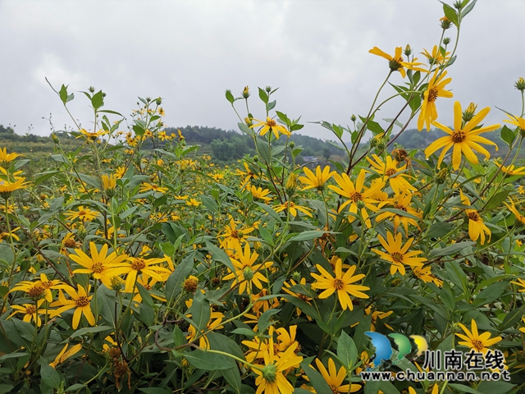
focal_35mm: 26
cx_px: 262
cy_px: 197
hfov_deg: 67.3
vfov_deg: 53.1
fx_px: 394
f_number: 1.8
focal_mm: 4.75
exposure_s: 1/312
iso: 50
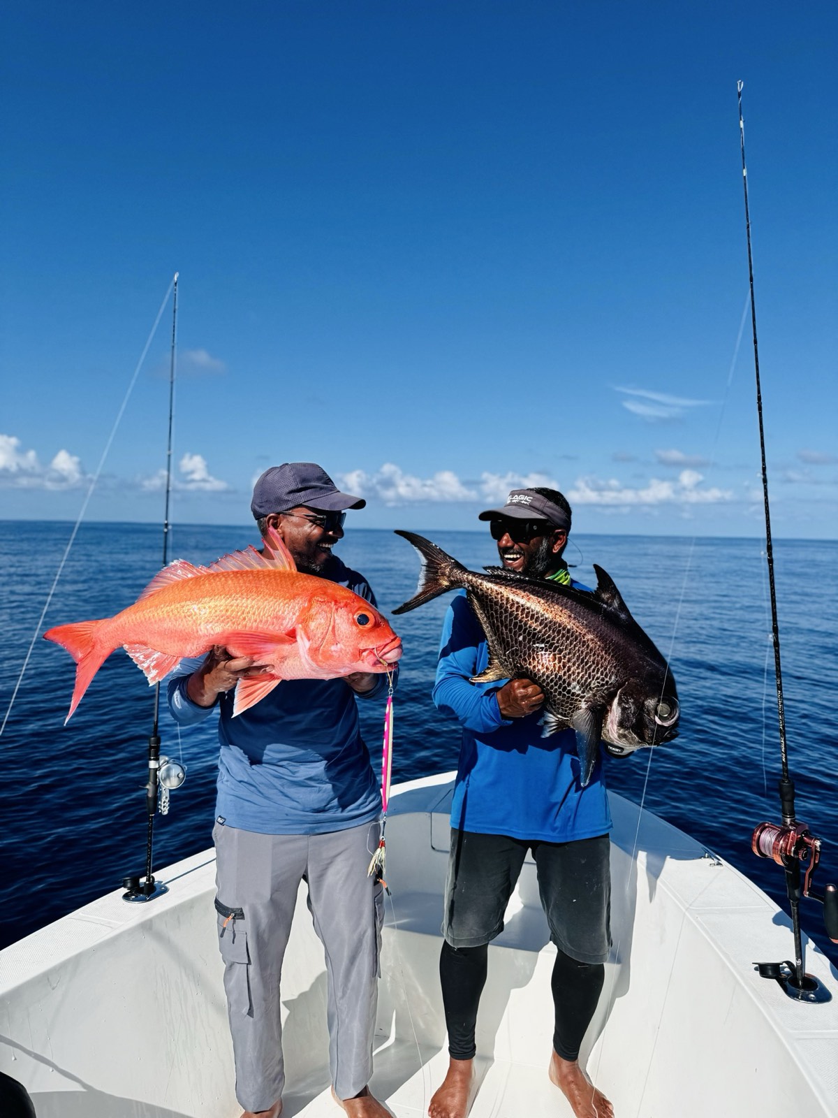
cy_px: 559
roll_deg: -2.4
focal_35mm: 24
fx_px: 775
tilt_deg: -0.9
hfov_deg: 56.8
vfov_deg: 71.6
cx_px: 419
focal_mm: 6.76
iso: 80
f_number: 1.78
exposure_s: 1/7092
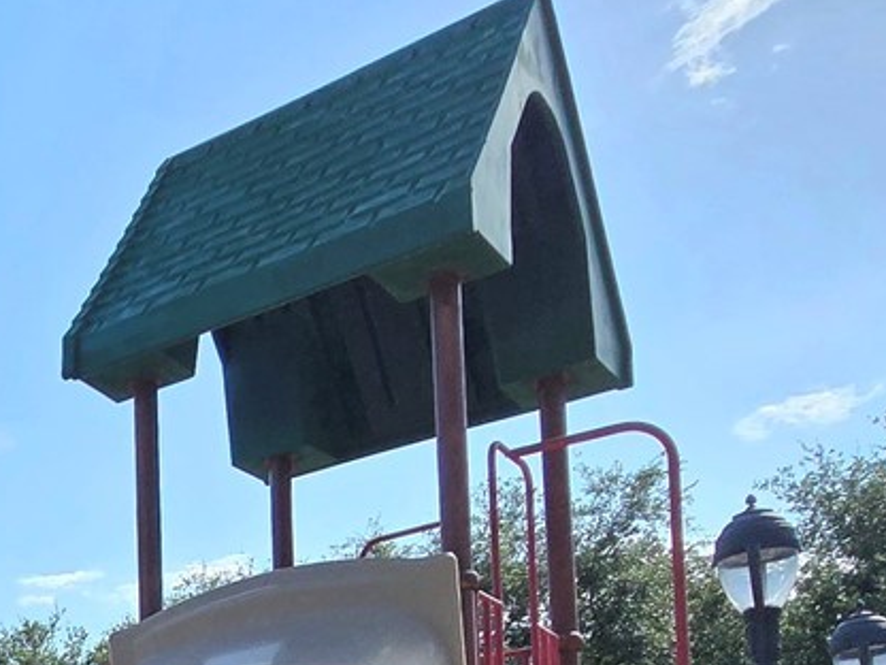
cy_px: 877
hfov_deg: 30.2
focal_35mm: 50
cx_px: -266
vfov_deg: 25.0
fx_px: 1280
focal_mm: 2.2
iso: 50
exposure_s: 1/3333
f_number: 2.2
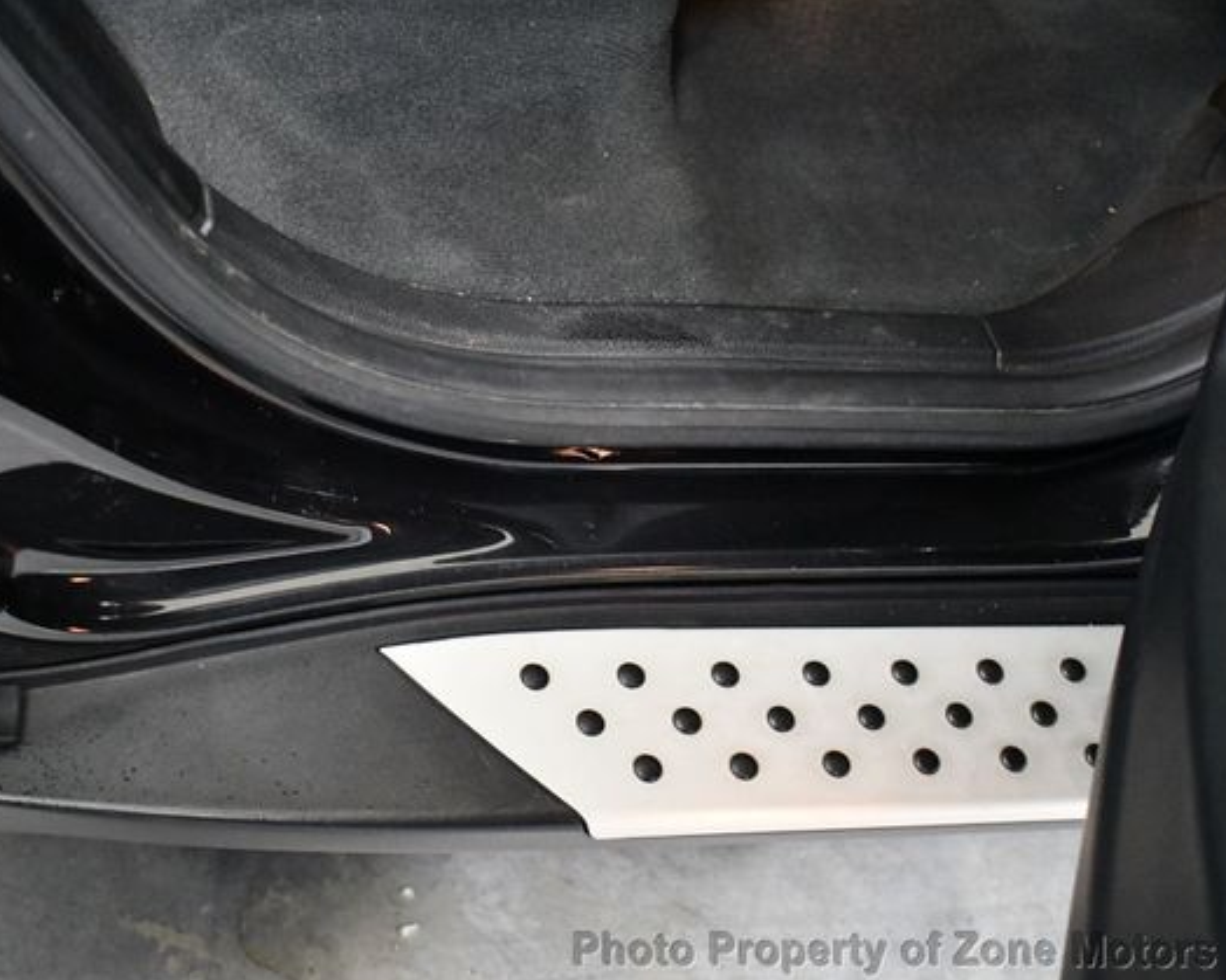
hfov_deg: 34.1
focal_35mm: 55
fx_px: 1995
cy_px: 496
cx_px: 545
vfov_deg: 27.6
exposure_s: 1/60
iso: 8000
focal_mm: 32
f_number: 4.5
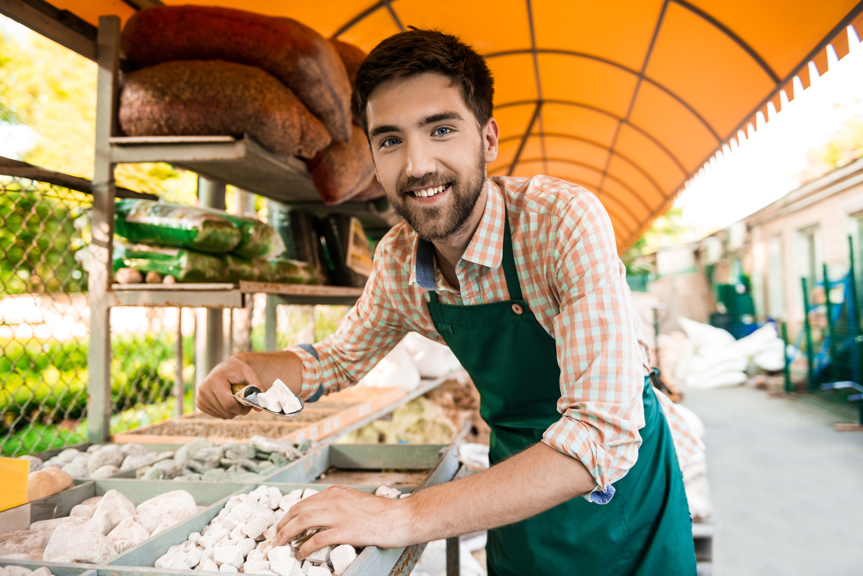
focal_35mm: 31
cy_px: 288
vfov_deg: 42.4
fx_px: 743
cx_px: 432
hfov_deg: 60.3
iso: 400
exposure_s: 1/160
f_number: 3.2
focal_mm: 31
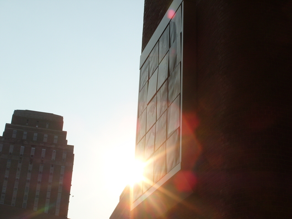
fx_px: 489
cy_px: 110
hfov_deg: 33.2
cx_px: 146
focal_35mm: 58
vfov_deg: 25.2
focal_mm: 13
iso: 80
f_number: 8.3
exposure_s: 1/750
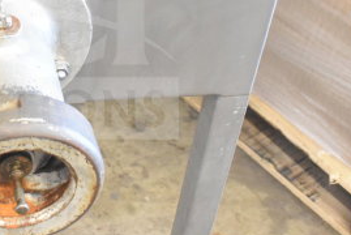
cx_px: 31
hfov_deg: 25.1
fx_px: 763
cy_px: 36
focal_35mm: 78
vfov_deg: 17.3
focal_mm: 23
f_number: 5.6
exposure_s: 1/125
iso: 6400
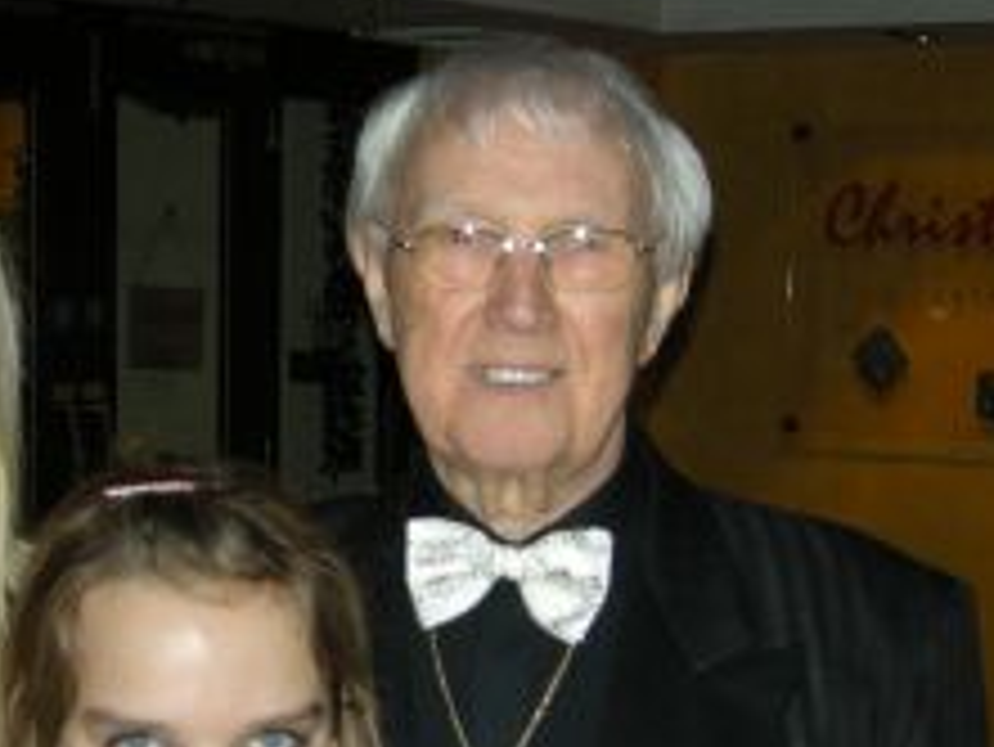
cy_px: 626
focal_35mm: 97
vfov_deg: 15.1
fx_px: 2787
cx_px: 211
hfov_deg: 20.0
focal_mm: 10.1
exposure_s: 1/60
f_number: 3.1
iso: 122
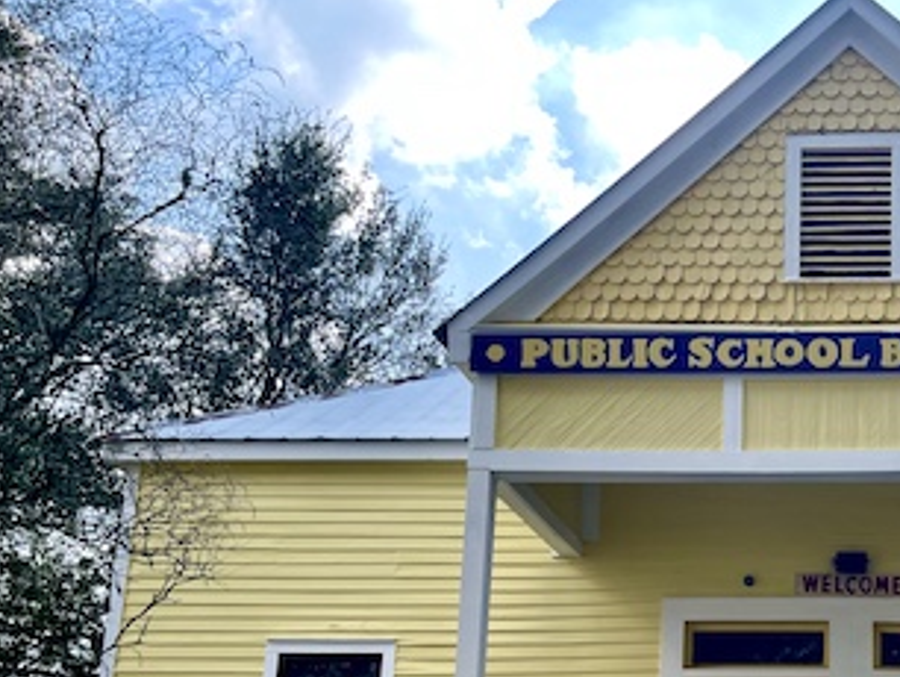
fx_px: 1275
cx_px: 853
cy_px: 553
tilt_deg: +11.7
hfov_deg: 35.9
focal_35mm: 49
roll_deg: -0.2
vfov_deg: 29.0
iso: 32
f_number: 1.6
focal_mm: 5.1
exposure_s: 1/1225
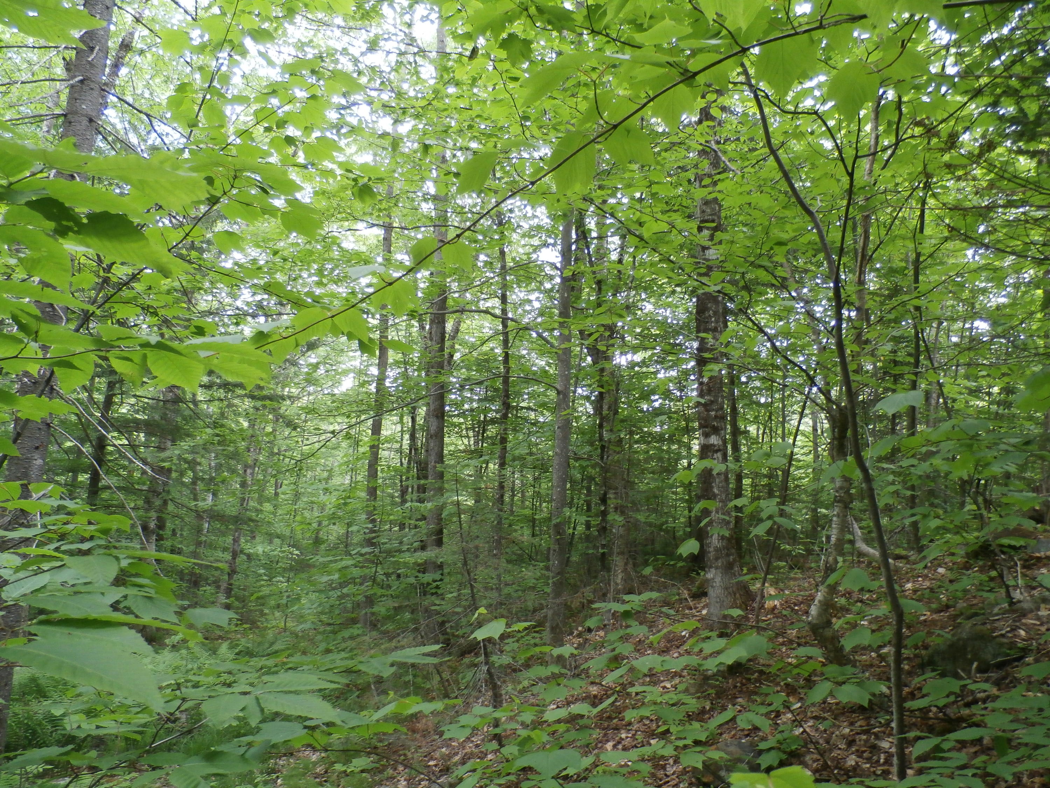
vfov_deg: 54.9
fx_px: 758
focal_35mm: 25
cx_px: 525
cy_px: 394
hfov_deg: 69.4
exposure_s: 1/60
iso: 200
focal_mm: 4.5
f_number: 3
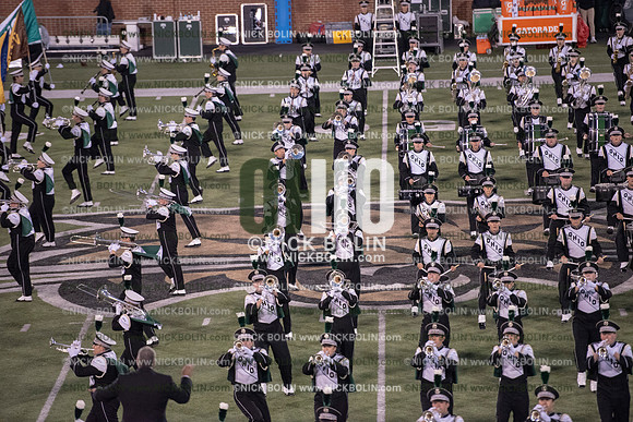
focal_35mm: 200
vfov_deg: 6.9
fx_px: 3517
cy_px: 211
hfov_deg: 10.3
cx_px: 316
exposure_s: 1/1250
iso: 5000
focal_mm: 200
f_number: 3.2
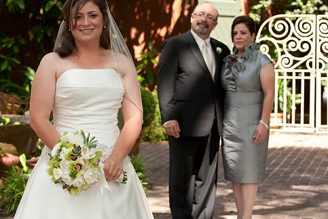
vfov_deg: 12.7
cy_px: 95
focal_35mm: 108
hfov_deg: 18.9
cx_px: 168
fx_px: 984
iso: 320
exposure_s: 1/250
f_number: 5
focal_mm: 90
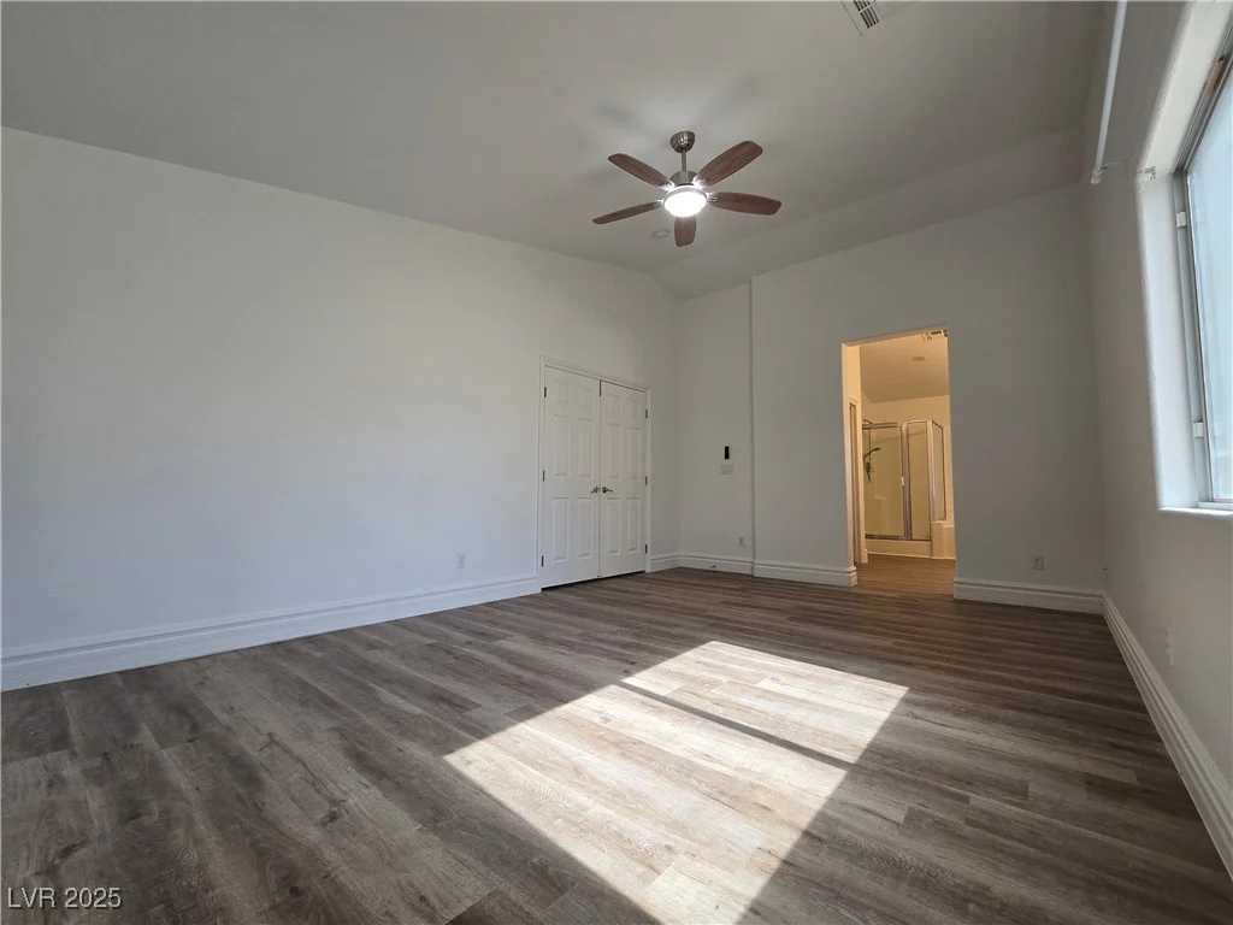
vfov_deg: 89.9
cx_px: 616
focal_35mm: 13
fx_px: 463
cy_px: 462
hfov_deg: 106.2
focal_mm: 2.2
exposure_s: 1/60
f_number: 2.2
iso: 50
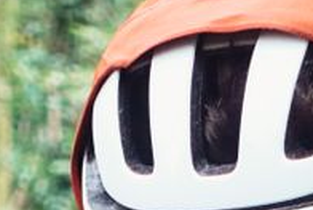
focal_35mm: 456
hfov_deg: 4.5
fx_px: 3967
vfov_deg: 3.0
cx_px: 171
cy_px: 512
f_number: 2.8
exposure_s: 1/80
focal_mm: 25.7
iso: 1250
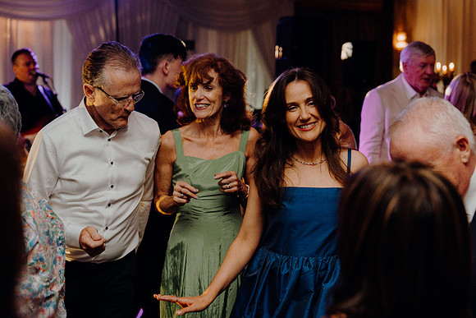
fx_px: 833
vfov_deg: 21.6
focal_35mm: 63
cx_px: 238
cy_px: 159
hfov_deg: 31.9
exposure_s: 1/200
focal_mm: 63
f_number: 3.5
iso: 2500
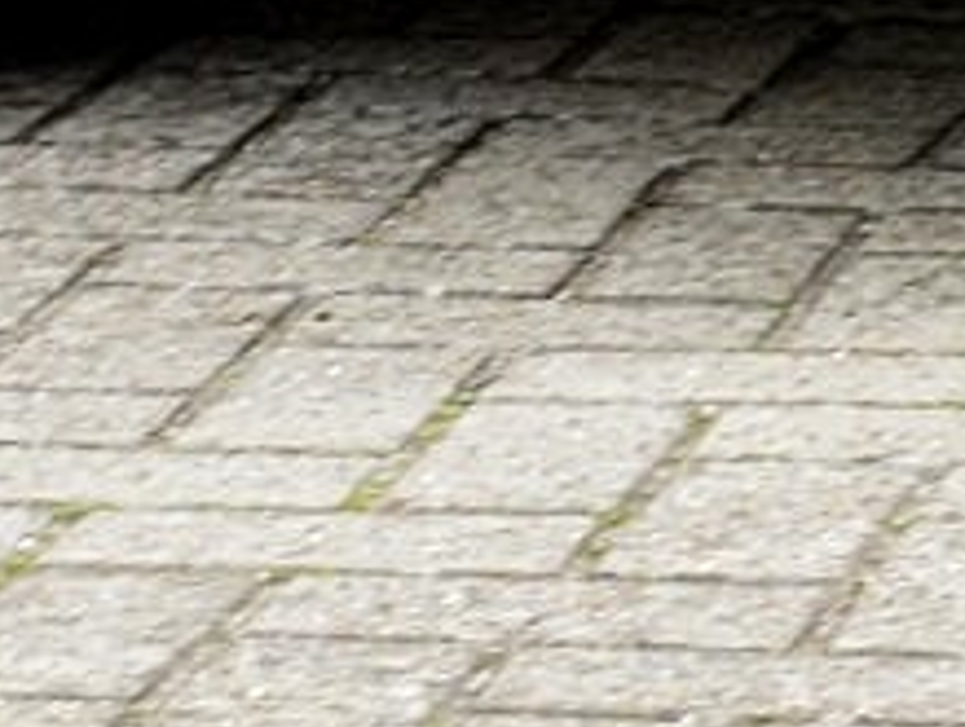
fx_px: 9230
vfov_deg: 4.3
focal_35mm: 331
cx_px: 317
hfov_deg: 6.0
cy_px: -1533
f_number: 9
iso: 400
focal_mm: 31
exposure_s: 1/100
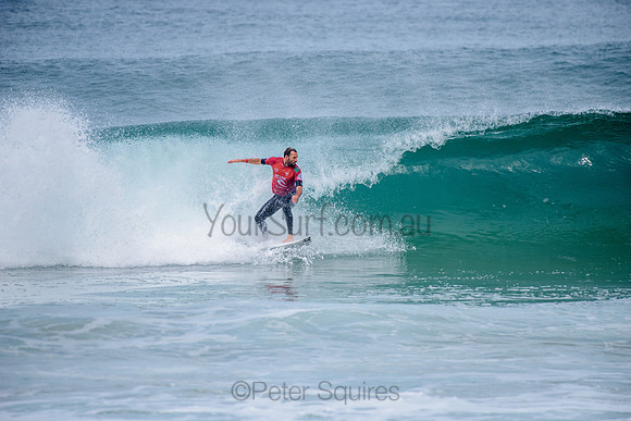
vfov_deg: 2.8
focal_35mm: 500
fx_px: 8766
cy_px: 210
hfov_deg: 4.1
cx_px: 316
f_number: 5.6
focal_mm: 500
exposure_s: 1/2000
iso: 250
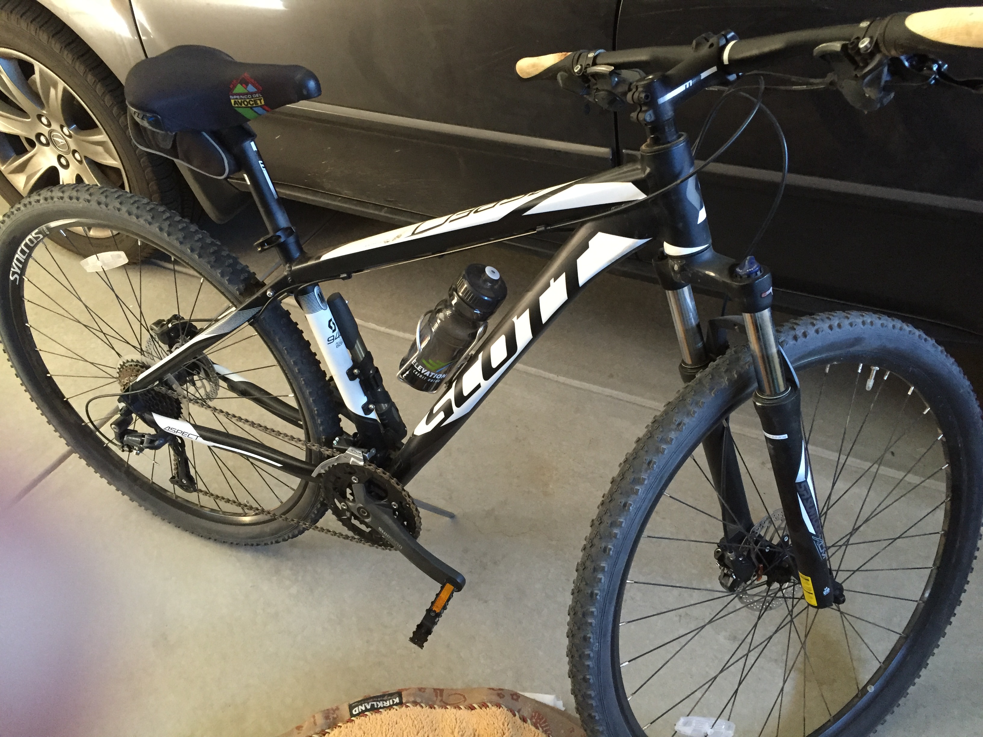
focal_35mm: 29
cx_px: 492
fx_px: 824
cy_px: 368
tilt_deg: -41.7
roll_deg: +5.3
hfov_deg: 61.7
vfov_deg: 48.2
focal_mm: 4.15
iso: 250
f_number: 2.2
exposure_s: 1/30
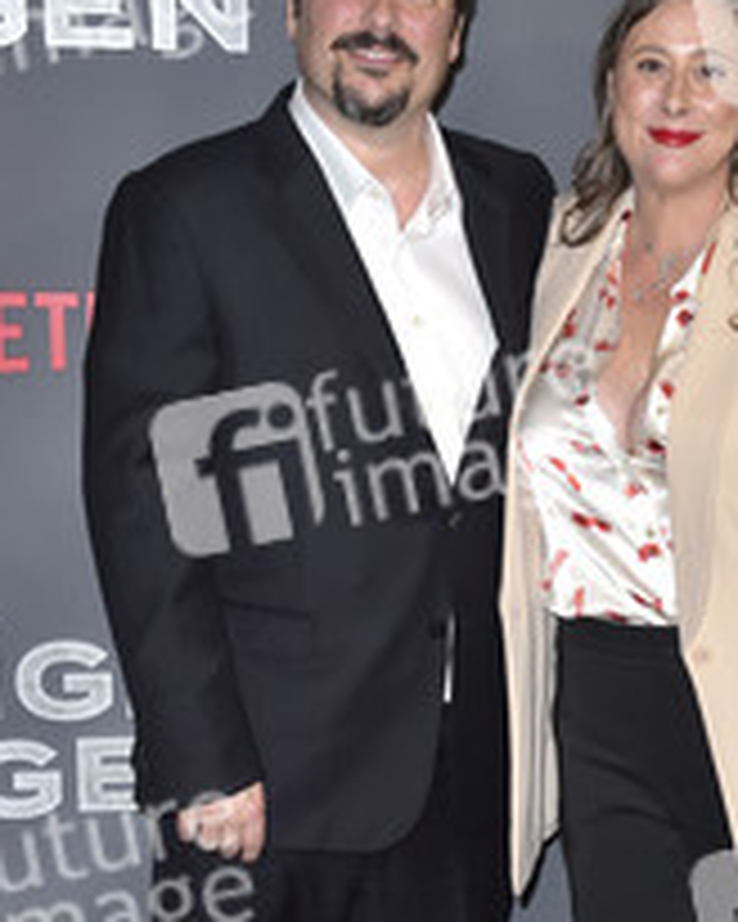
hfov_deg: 17.4
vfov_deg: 21.6
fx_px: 2403
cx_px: 515
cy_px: 675
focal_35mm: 88
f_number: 6.3
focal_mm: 48
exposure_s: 1/250
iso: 400
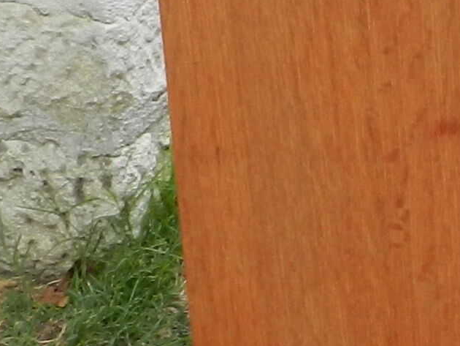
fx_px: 1941
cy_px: 181
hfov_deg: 12.9
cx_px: 645
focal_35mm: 146
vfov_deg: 10.2
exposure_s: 1/100
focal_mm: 4
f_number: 4
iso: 160
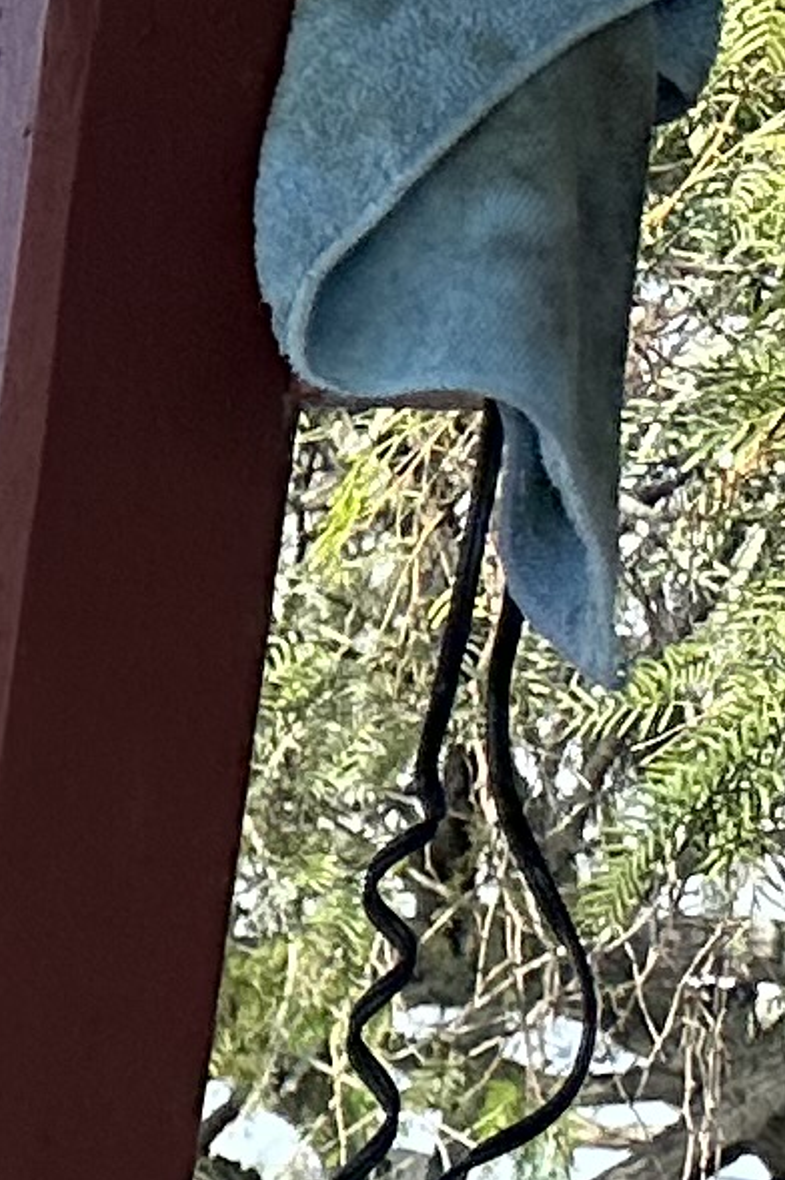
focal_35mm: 171
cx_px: -2852
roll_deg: +0.1
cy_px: 2663
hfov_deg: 6.0
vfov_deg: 10.6
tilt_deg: -13.6
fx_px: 5599
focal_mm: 6.86
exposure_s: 1/4545
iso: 80
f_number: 1.78
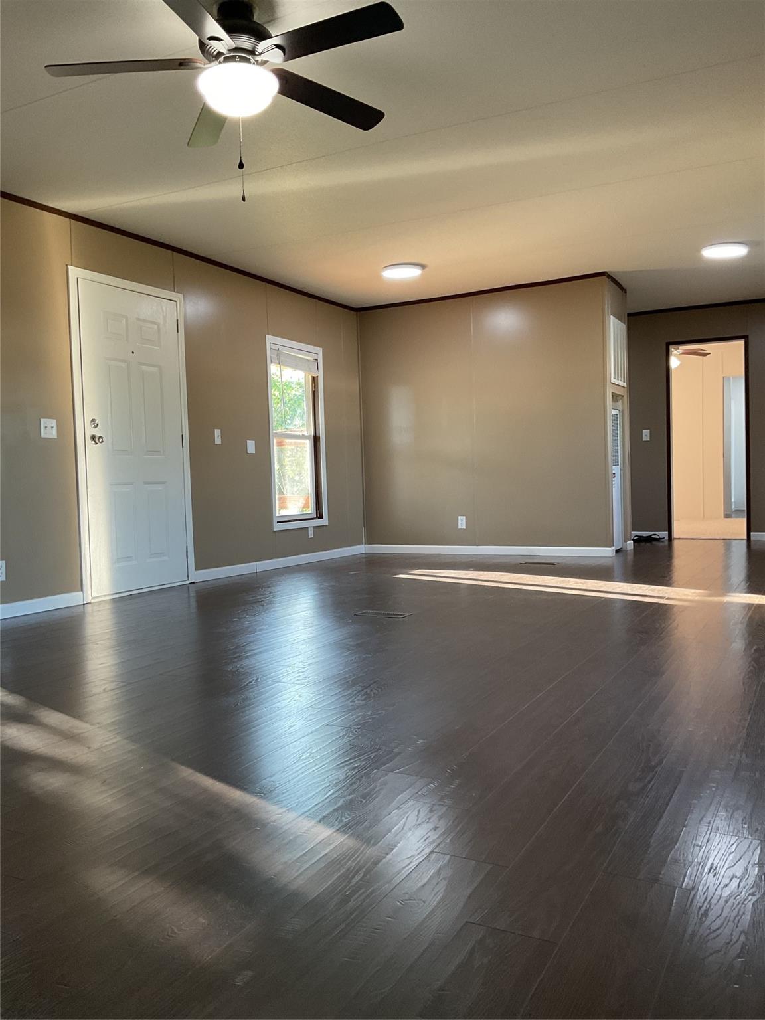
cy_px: 510
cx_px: 382
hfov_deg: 48.2
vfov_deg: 61.7
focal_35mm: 29
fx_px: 855
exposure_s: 1/60
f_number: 1.8
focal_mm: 3
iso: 100
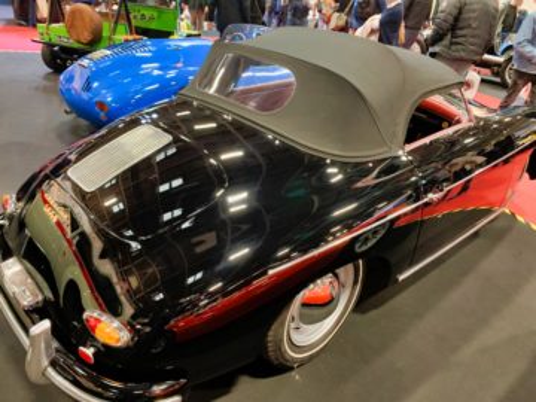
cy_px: 201
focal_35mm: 26
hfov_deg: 67.3
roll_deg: -6.2
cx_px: 268
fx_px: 403
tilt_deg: -28.1
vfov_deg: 53.1
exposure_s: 1/25
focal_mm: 4.25
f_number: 1.8
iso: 320
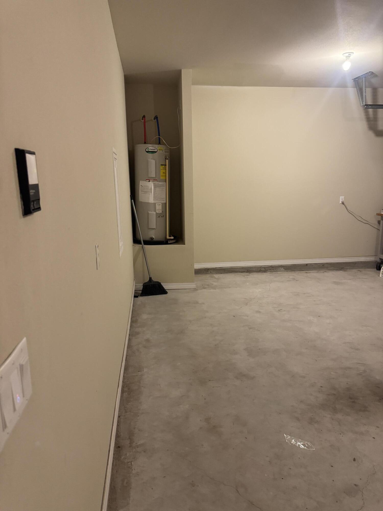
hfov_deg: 56.8
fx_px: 354
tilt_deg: -10.7
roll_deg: +1.7
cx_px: 192
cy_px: 256
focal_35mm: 24
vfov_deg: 71.6
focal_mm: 6.76
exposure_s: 1/60
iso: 500
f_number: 1.78
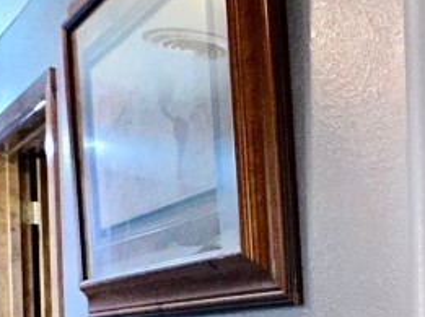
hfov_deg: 24.6
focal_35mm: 55
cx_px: 679
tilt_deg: -2.0
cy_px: 350
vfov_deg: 24.7
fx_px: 674
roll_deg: +0.8
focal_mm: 2.22
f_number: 2.2
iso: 320
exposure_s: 1/60
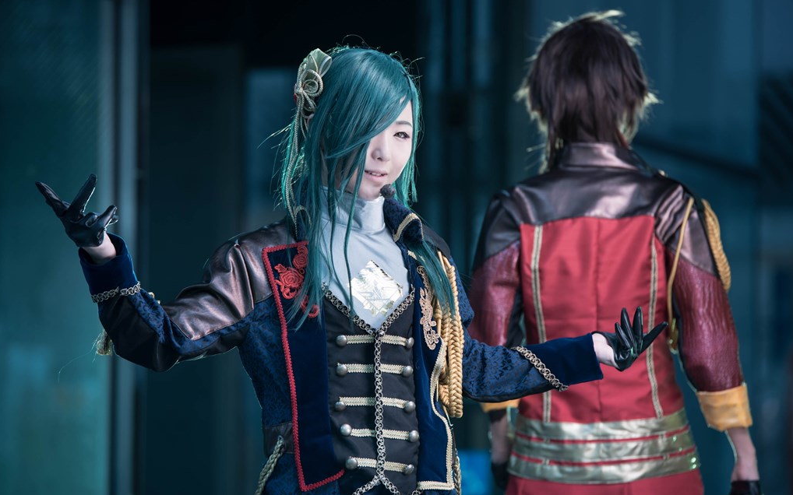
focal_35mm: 205
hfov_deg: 10.2
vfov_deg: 6.4
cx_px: 396
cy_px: 235
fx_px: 4430
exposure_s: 1/80
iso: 100
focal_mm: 200
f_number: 3.5
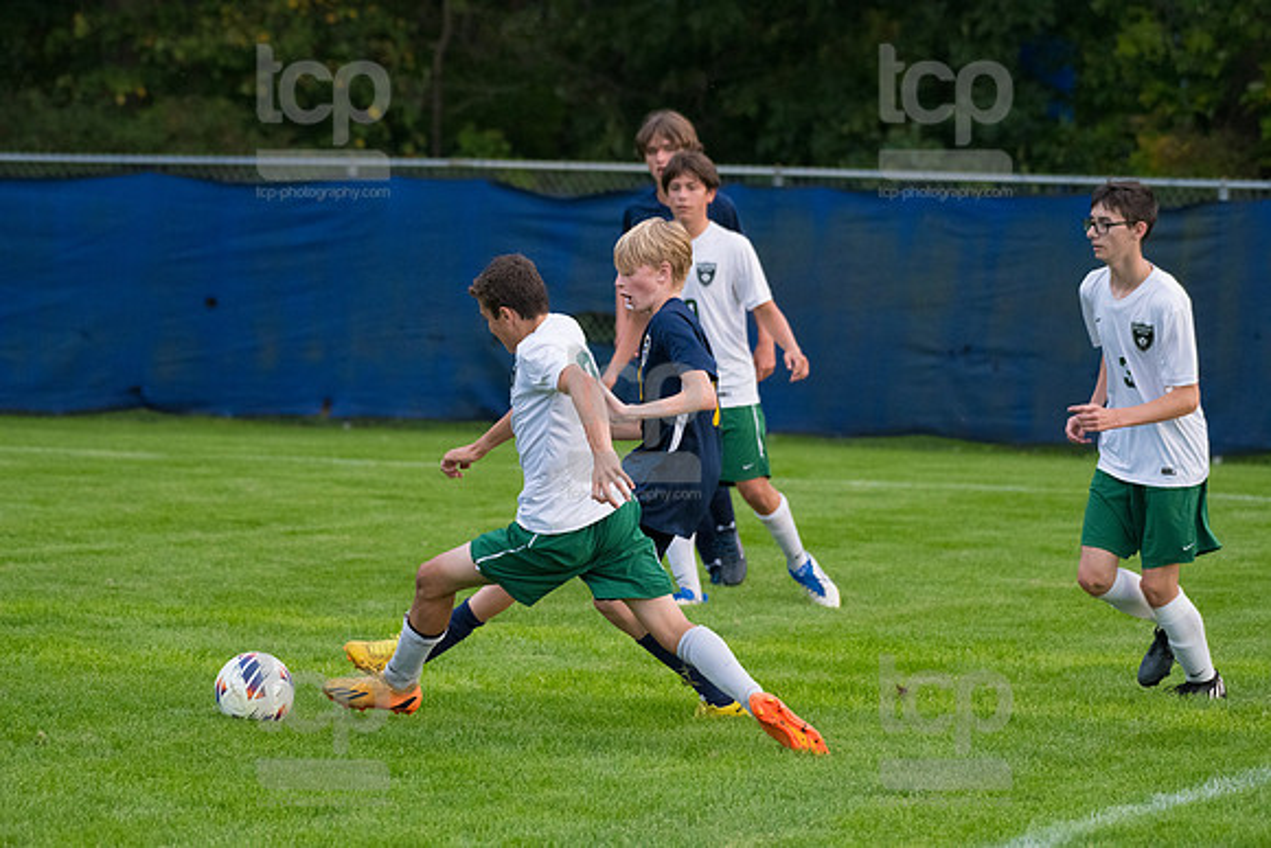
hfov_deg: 10.3
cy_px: 424
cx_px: 636
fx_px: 7062
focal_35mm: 200
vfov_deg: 6.9
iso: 3200
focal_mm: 200
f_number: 5.6
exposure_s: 1/2000
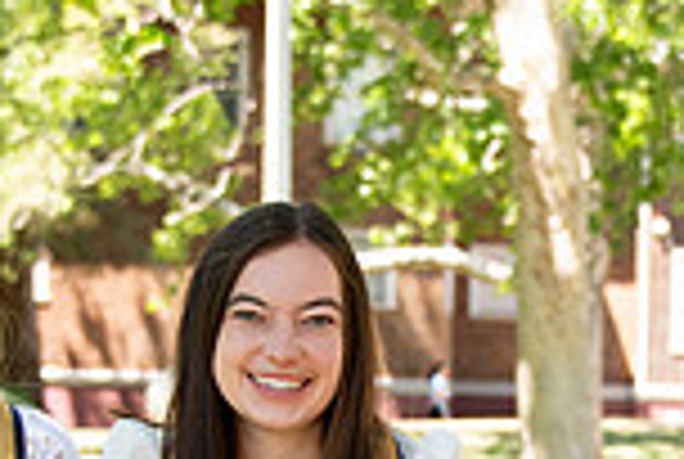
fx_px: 4055
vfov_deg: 6.4
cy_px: 650
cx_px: 580
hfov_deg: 9.6
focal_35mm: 213
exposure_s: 1/400
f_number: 4.5
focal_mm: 56
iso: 640
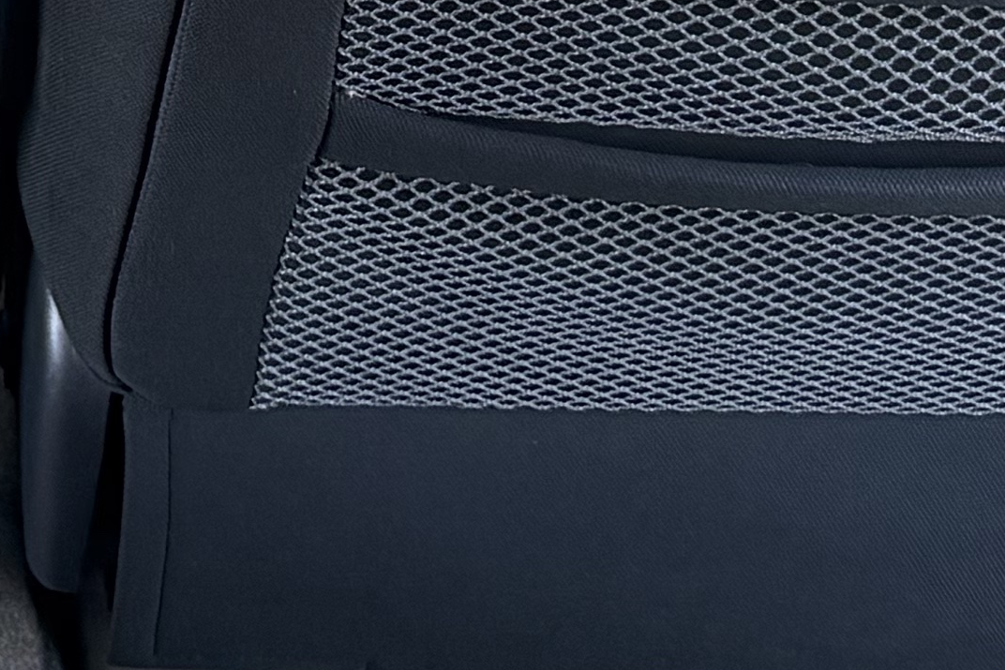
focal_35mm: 133
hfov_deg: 14.5
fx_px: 3713
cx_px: -427
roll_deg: -2.7
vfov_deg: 9.8
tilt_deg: -27.1
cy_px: -492
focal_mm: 6.76
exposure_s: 1/124
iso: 200
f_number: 1.78
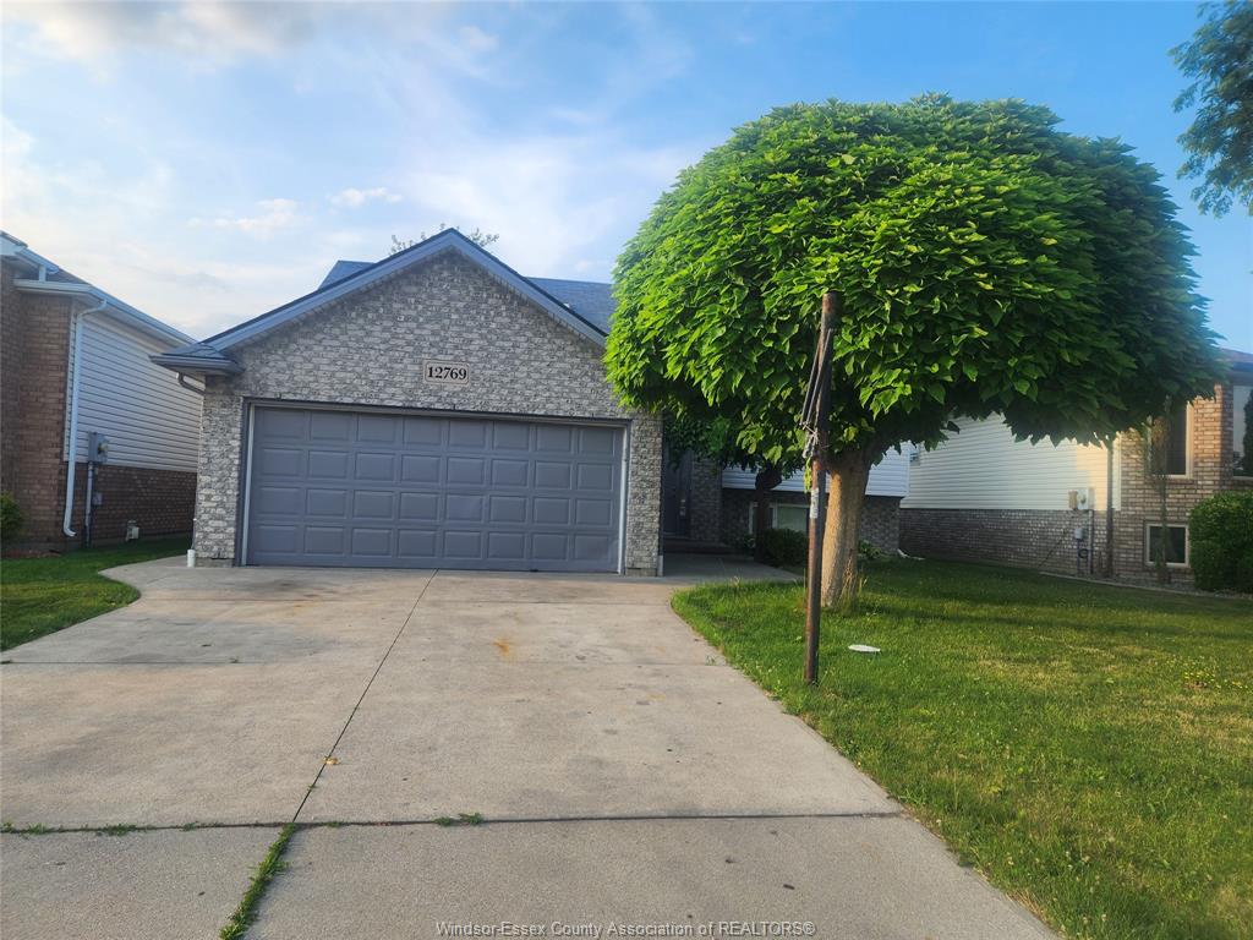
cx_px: 626
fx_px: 833
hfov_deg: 73.9
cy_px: 470
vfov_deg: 58.9
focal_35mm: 23
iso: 12
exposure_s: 1/292
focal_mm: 6.4
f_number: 1.8
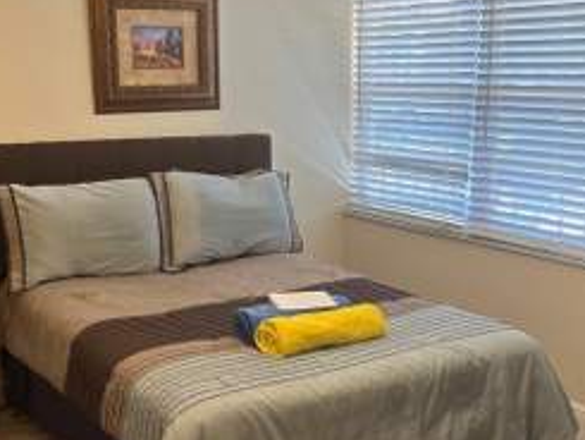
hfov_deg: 37.5
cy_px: 287
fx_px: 862
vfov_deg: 28.4
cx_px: 296
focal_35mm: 51
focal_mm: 5.1
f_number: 1.6
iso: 80
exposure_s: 1/120
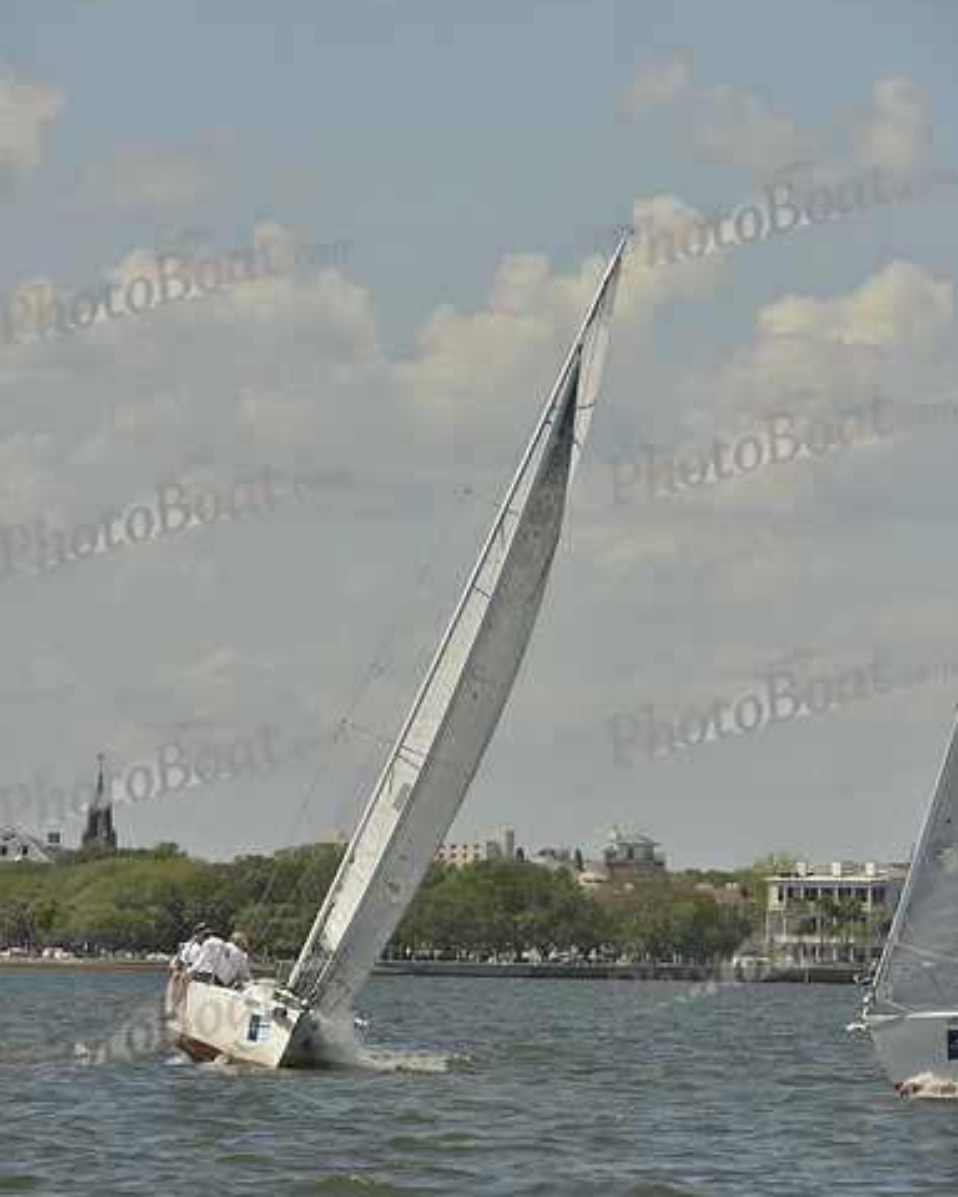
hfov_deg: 6.8
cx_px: 478
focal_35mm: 227
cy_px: 608
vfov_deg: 8.5
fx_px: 8045
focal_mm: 200
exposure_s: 1/1600
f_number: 9
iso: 280
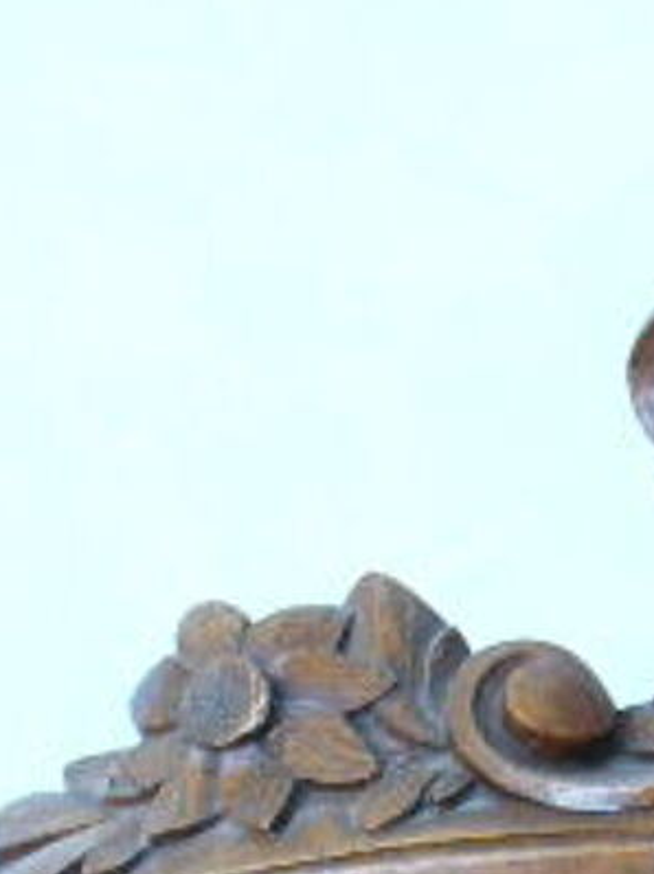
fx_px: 3127
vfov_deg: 15.9
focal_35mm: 124
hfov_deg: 11.3
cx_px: 1056
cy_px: 559
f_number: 2.8
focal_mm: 6.1
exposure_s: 1/13
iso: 160
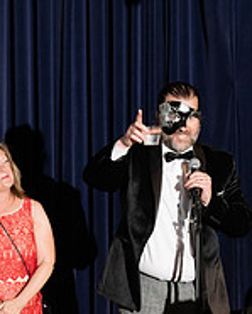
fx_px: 1826
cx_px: 66
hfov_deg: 7.9
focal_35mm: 196
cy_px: 284
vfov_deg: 9.8
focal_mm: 67
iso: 2500
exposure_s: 1/200
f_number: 4.5
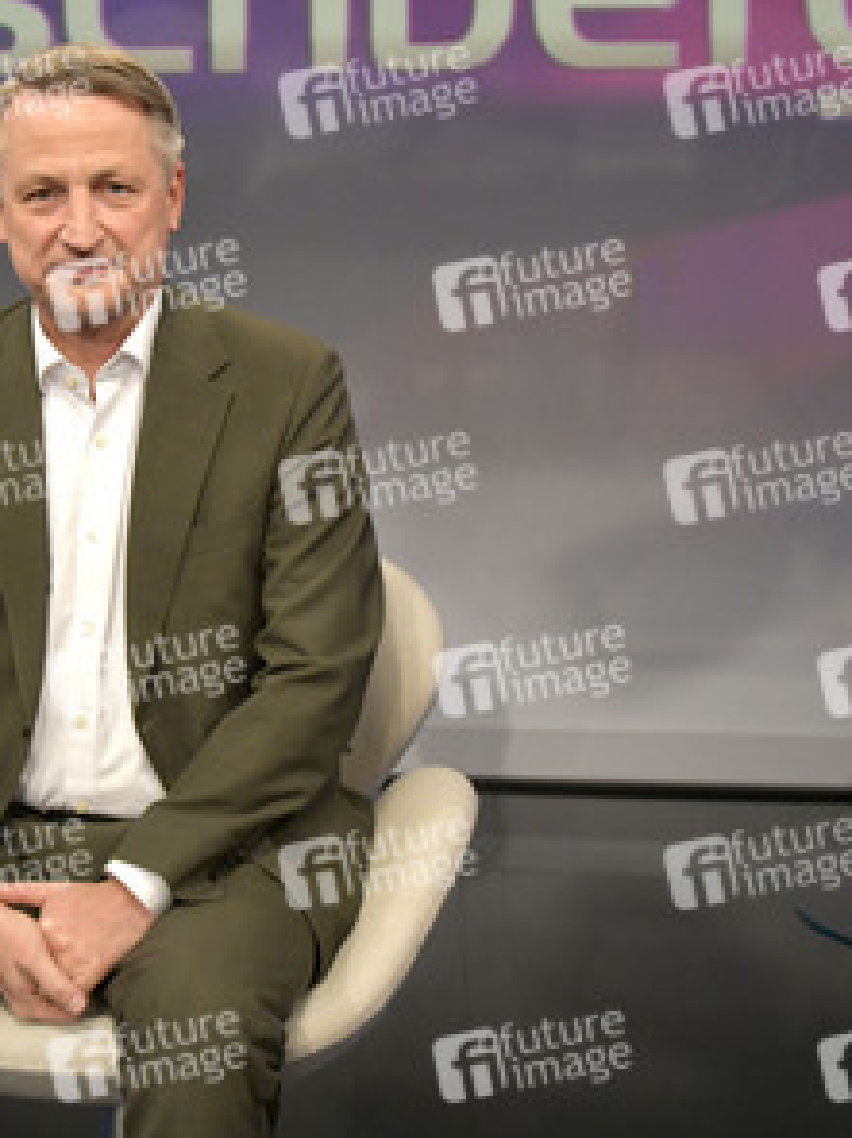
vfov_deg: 38.2
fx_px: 1642
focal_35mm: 50
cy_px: 575
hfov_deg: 27.7
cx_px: 44
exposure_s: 1/320
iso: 2500
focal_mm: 34
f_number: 5.6
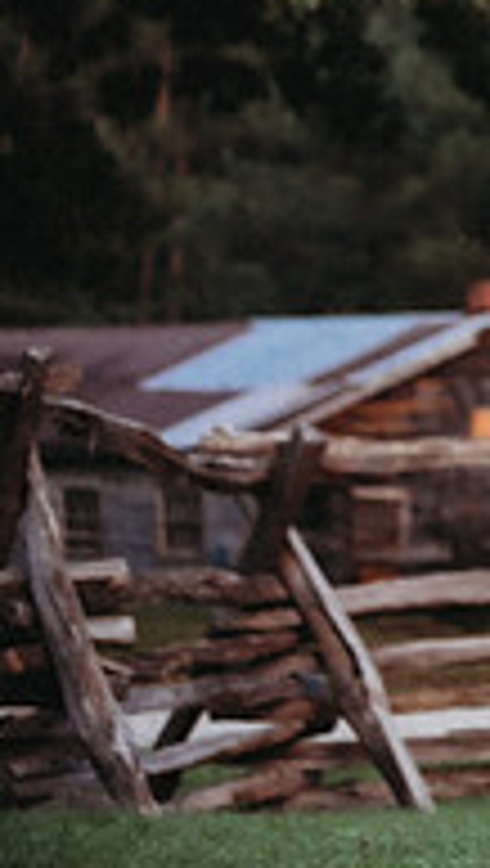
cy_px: 83
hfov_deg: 5.3
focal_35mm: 220
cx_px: 1290
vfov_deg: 9.7
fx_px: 5066
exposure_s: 1/320
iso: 800
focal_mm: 70
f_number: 2.8
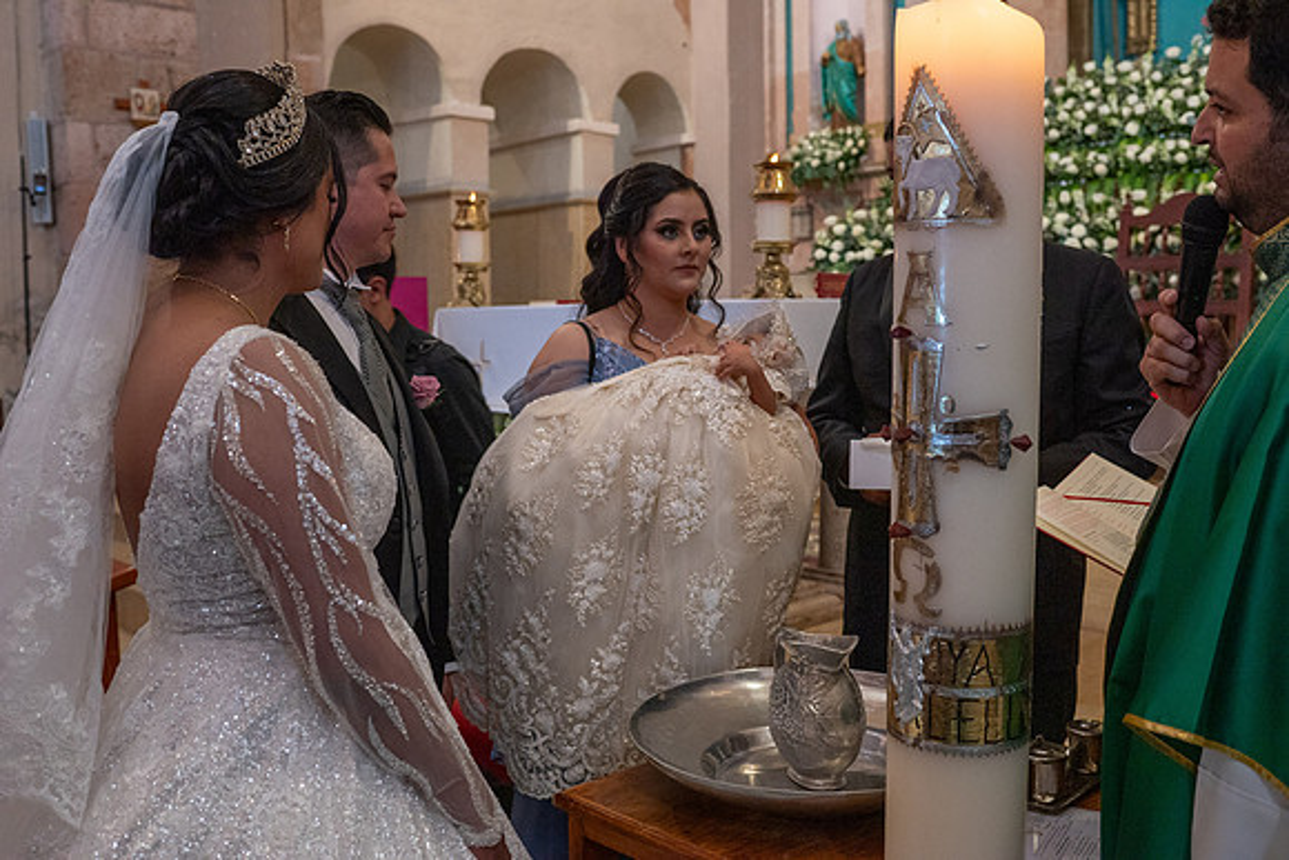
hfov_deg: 54.4
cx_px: 644
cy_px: 430
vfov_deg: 37.9
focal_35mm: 35
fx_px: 1253
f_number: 5
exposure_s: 1/100
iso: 2500
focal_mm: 35
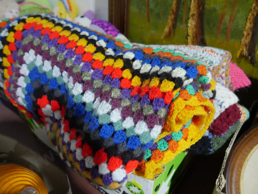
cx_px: 129
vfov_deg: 46.8
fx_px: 224
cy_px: 97
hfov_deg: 59.9
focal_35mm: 30
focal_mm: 15
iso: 1250
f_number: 4
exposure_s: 1/60
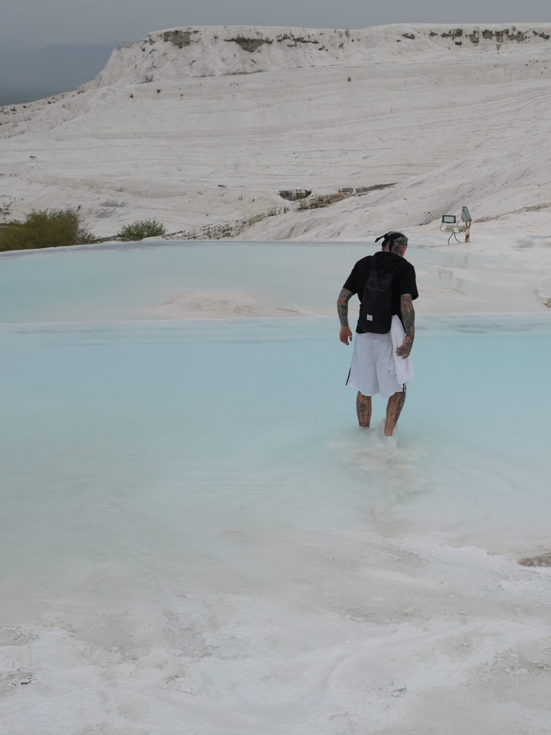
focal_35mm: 52
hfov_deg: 27.7
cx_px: 407
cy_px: 368
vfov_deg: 36.8
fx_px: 1104
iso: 100
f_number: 5.6
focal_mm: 24
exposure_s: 1/1600
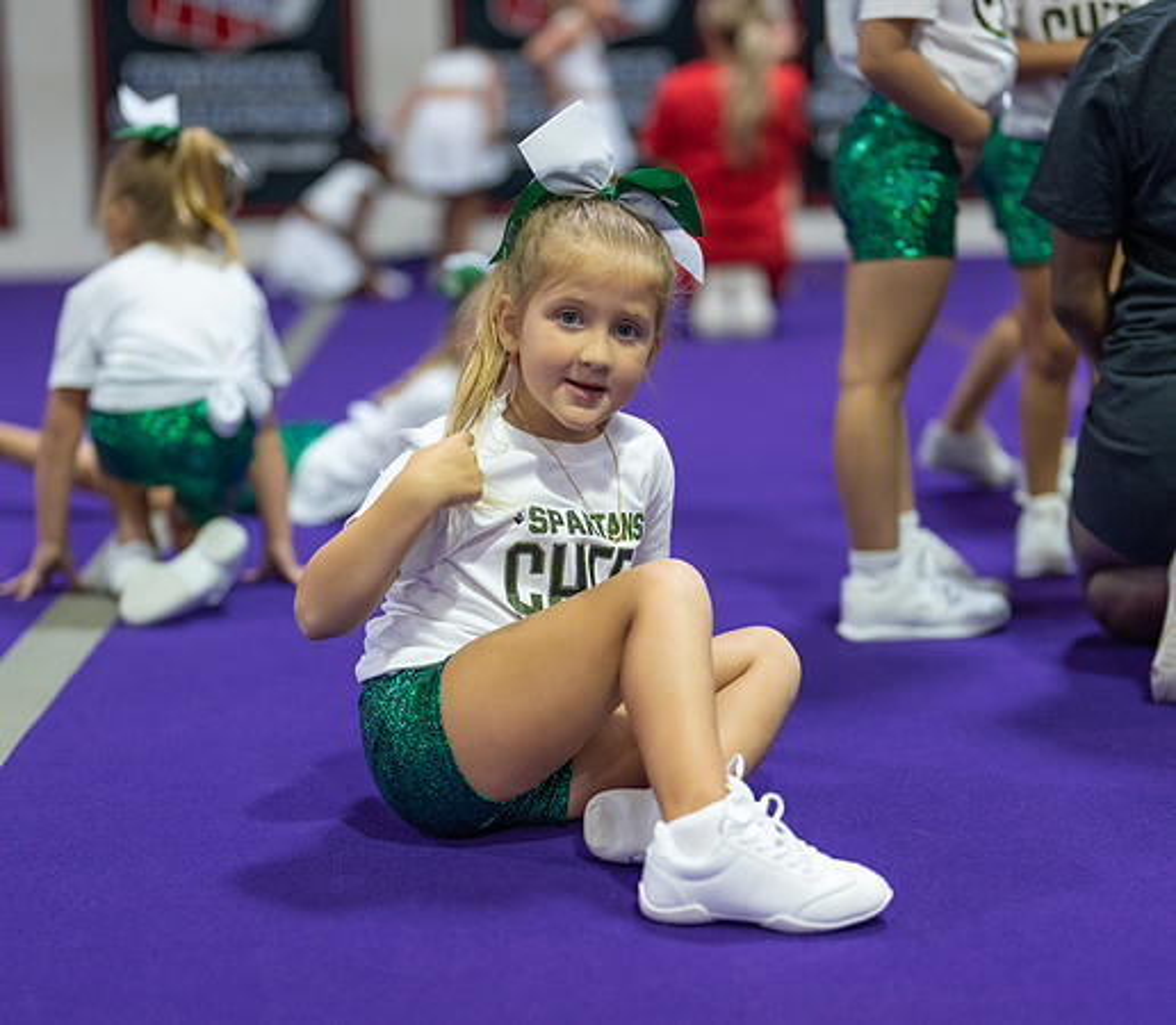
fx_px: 2605
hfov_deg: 25.4
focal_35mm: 72
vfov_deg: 22.3
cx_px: 578
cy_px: 587
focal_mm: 50
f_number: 1.2
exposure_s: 1/640
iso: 1250
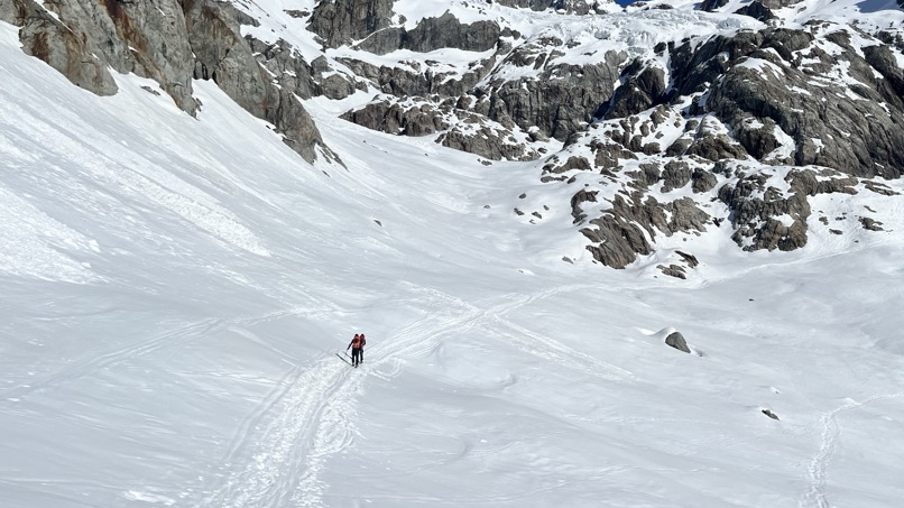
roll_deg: -0.8
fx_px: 863
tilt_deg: +12.1
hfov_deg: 54.8
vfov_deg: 32.3
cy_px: 133
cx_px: 556
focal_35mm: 36
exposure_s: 1/17241
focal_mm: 5.1
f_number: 1.6
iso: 50
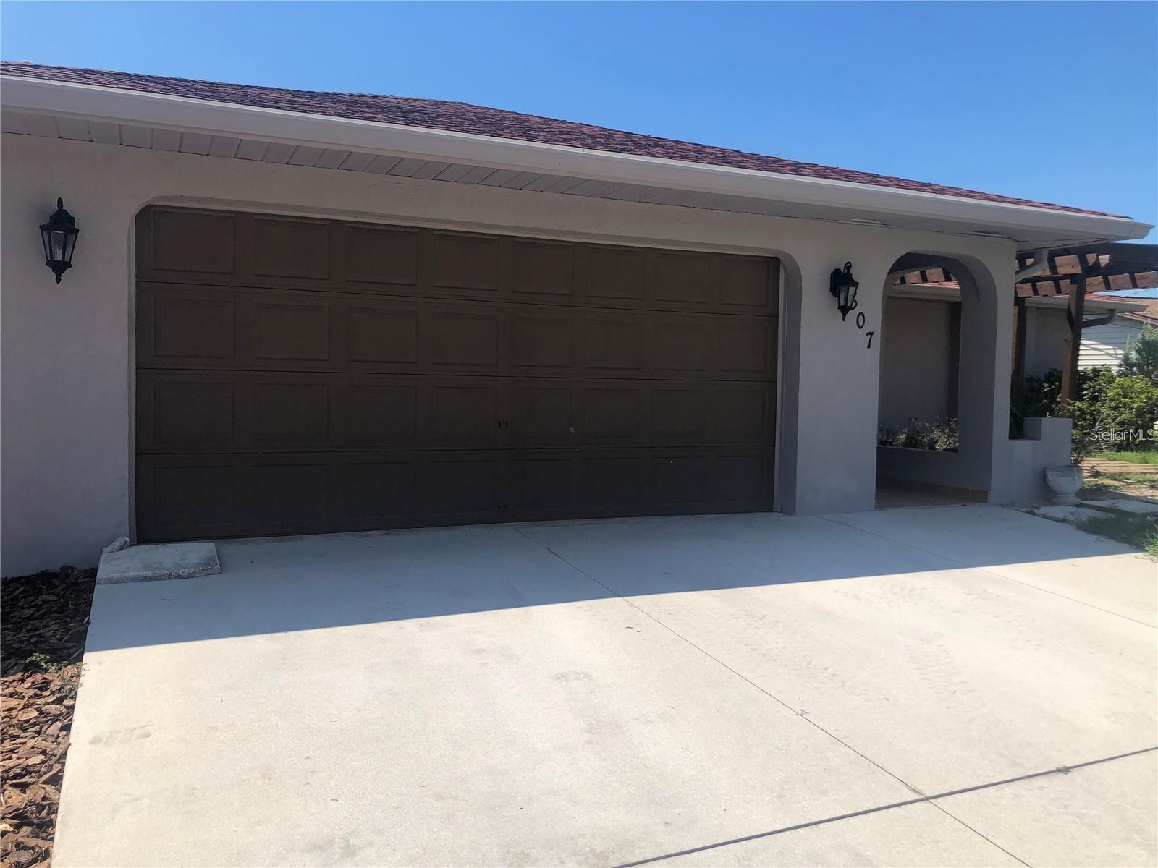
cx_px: 579
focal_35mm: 28
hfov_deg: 63.4
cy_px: 434
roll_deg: -2.0
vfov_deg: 49.7
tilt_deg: -4.2
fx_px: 937
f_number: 1.8
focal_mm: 3.99
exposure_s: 1/2088
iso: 20
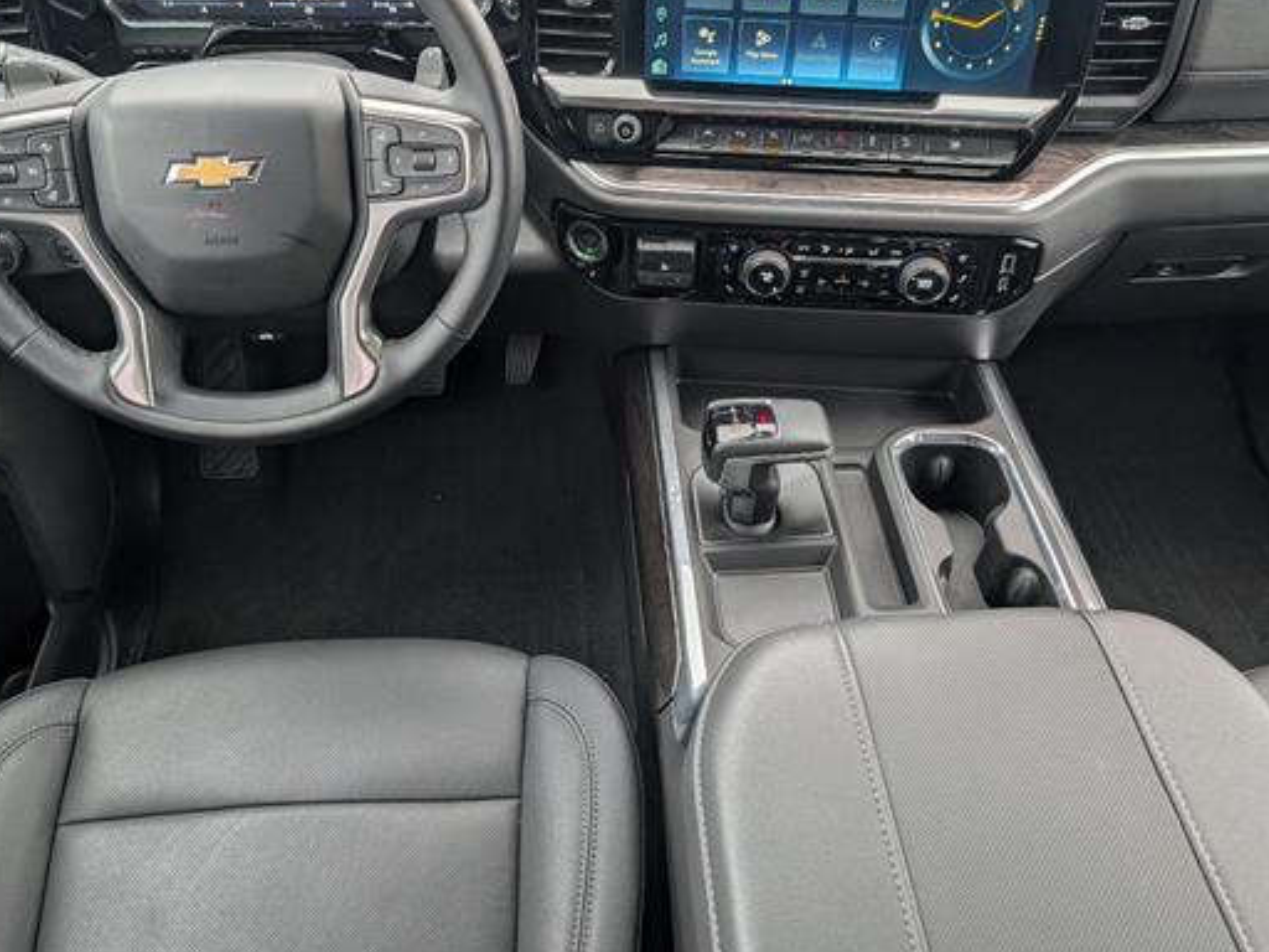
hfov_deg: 60.0
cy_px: 407
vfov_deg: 46.7
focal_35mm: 30
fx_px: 1100
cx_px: 639
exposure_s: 1/147
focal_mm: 6.9
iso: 24
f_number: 1.68
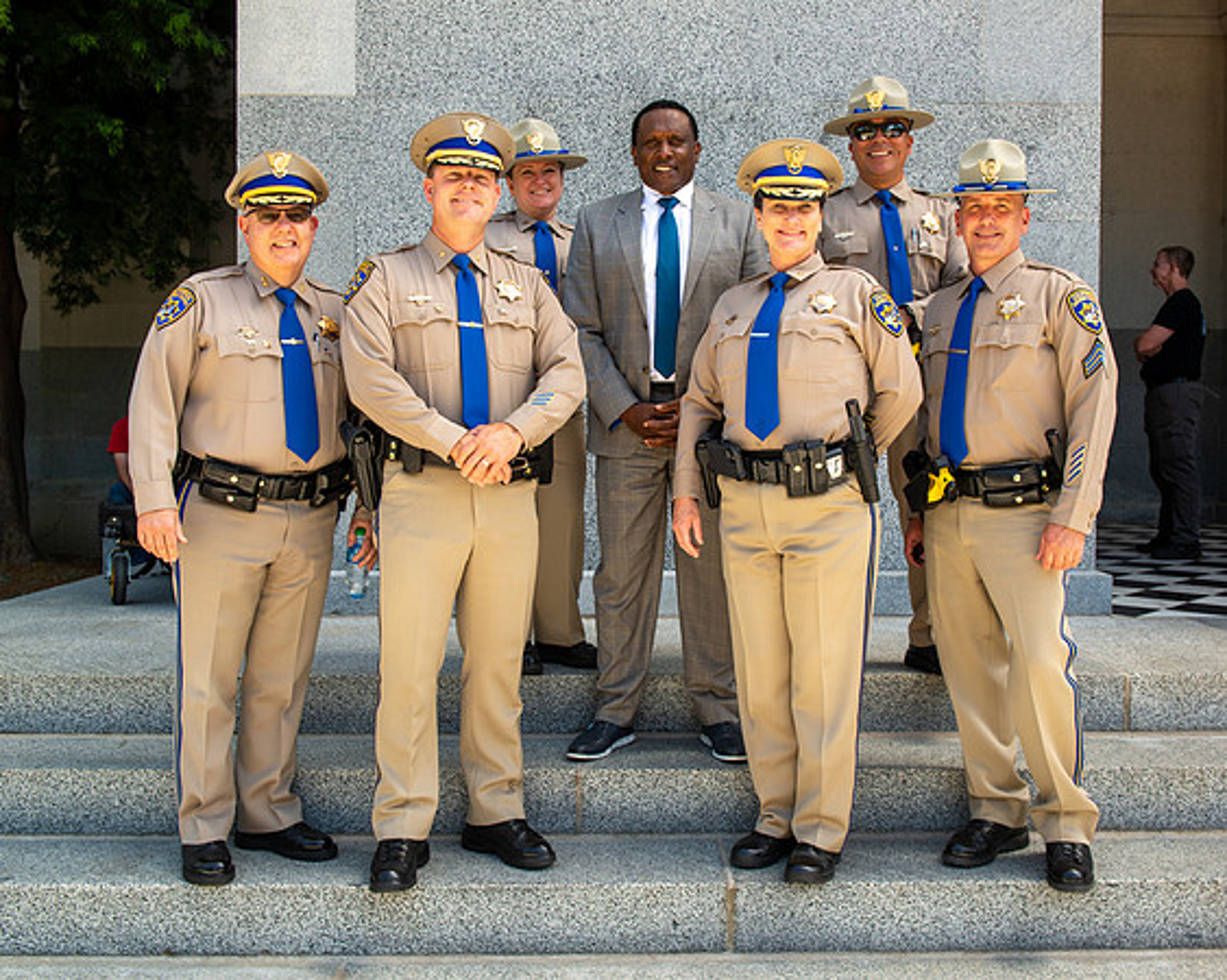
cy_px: 473
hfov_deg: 50.0
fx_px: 1315
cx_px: 655
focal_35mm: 36
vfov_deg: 40.9
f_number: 8
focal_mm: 31
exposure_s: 1/80
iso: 100
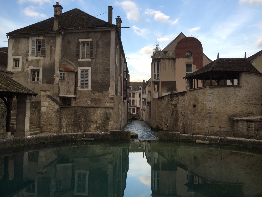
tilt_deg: +3.8
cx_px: 131
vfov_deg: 48.2
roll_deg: -0.7
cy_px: 98
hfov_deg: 61.7
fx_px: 219
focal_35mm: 29
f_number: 2.2
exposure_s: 1/291
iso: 32
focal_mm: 4.15
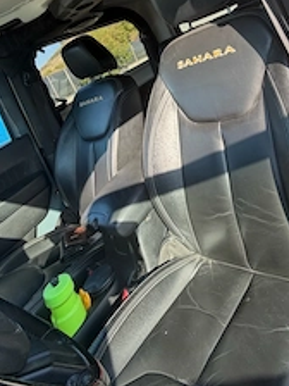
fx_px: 278
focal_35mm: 25
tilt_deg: -4.3
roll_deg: +23.4
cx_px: 186
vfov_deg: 61.5
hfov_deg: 54.1
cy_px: 59
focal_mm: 2.22
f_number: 2.2
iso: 64
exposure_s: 1/125
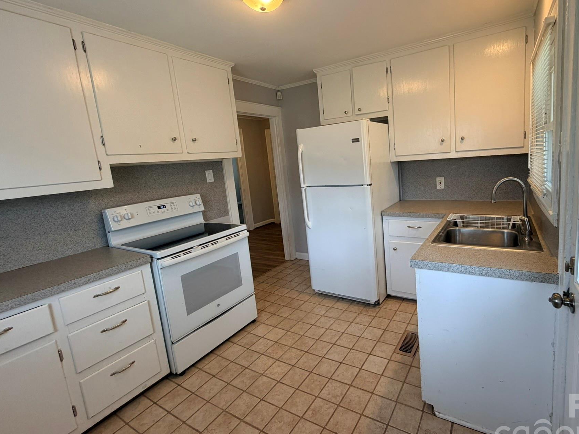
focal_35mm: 17
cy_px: 198
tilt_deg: -8.6
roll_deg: +4.0
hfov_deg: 89.8
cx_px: 350
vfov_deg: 74.6
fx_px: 284
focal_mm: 2.22
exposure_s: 1/120
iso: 160
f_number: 2.2
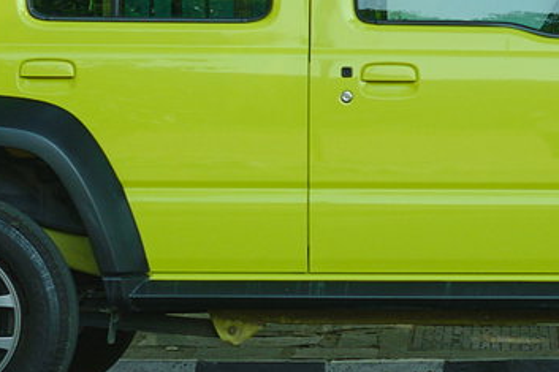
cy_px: -388
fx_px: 2887
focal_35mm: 186
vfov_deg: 7.1
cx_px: 740
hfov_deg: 10.8
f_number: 2.8
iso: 320
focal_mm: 27
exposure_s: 1/1000
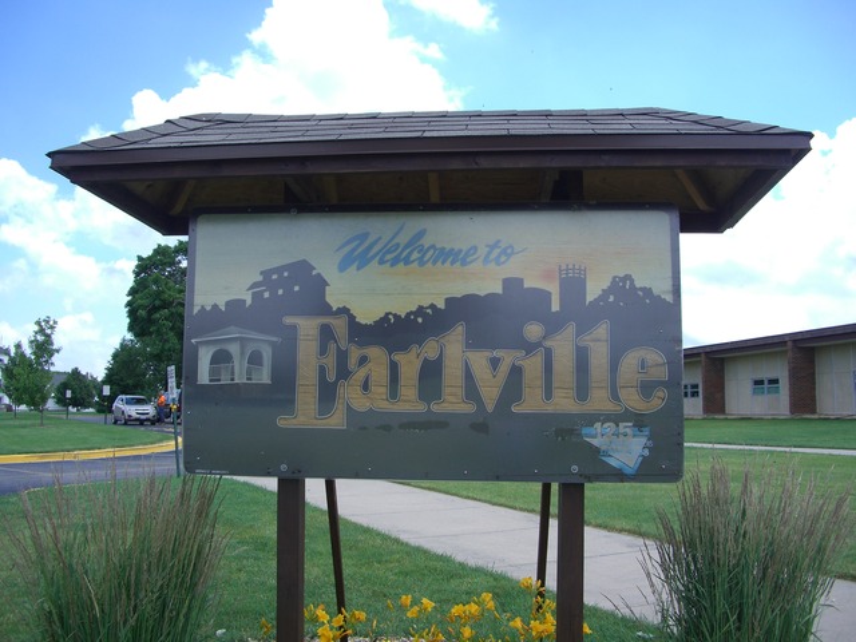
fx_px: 940
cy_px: 321
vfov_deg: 37.7
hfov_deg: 49.0
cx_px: 428
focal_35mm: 38
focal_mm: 7.9
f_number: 5.6
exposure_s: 1/160
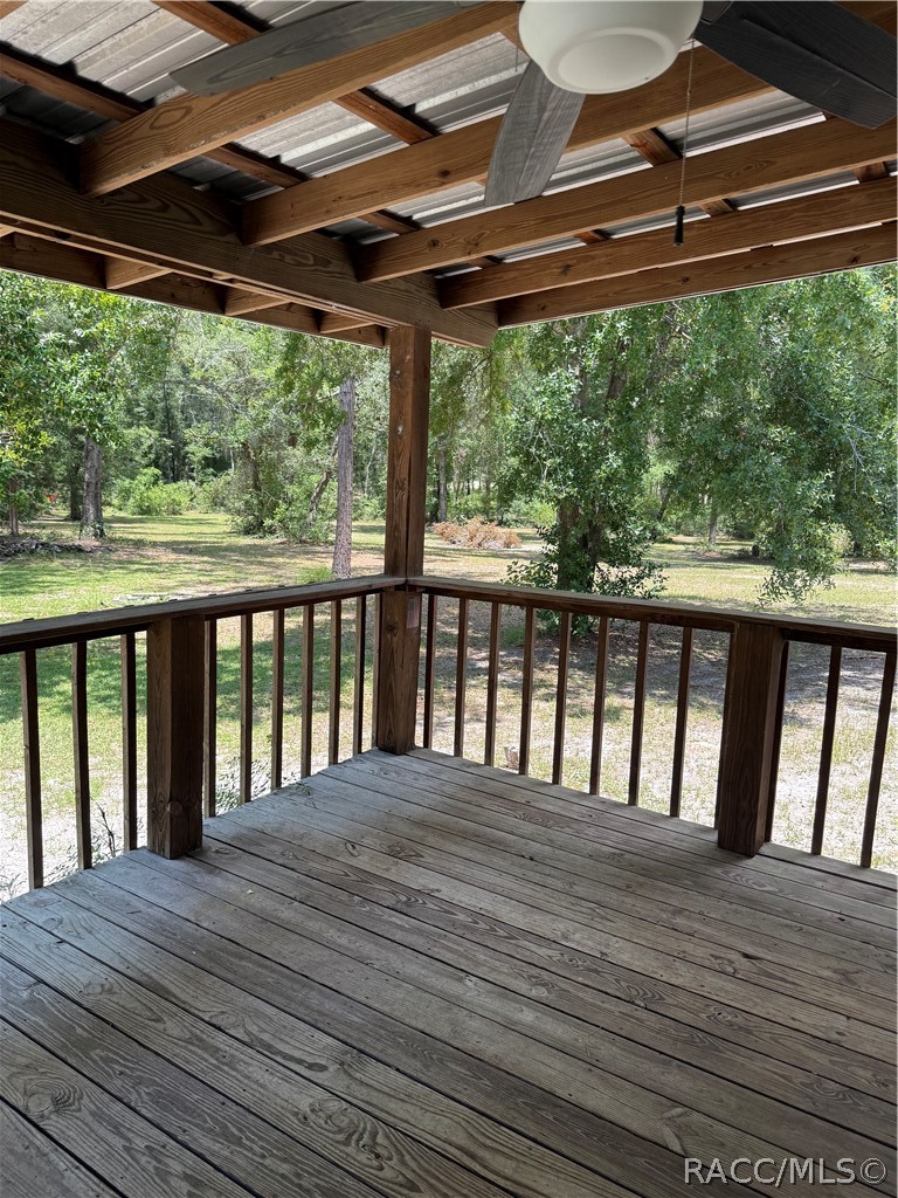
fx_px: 830
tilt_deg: -6.7
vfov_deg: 71.6
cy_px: 599
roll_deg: -2.5
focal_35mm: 24
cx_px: 449
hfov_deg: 56.8
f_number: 1.78
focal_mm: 6.76
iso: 100
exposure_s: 1/772
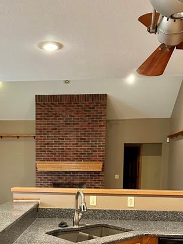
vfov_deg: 40.8
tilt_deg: -5.0
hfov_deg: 32.5
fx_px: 310
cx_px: 58
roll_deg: -0.7
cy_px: 202
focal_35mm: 44
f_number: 1.78
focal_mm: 6.86
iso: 640
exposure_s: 1/60
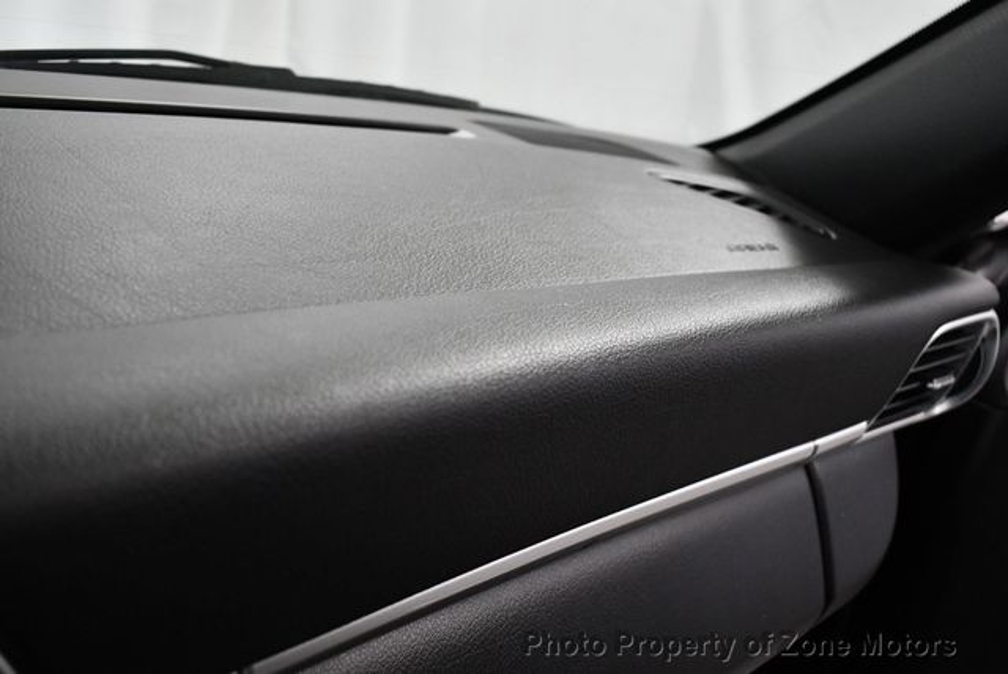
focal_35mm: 36
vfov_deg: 36.9
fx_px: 1009
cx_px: 504
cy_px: 337
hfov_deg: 53.1
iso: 1600
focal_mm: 18
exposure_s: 1/125
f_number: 3.5
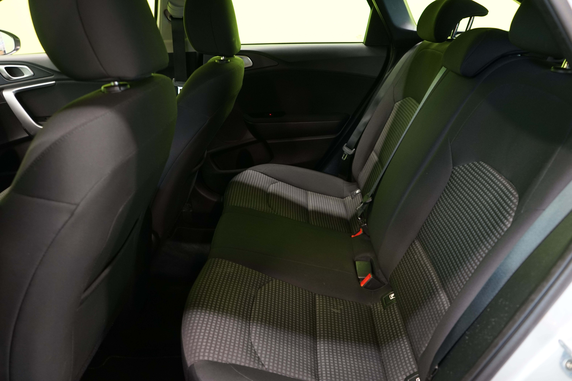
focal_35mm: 28
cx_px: 286
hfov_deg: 65.5
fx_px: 445
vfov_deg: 46.4
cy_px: 190
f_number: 4.5
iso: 800
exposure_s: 1/6
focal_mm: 28
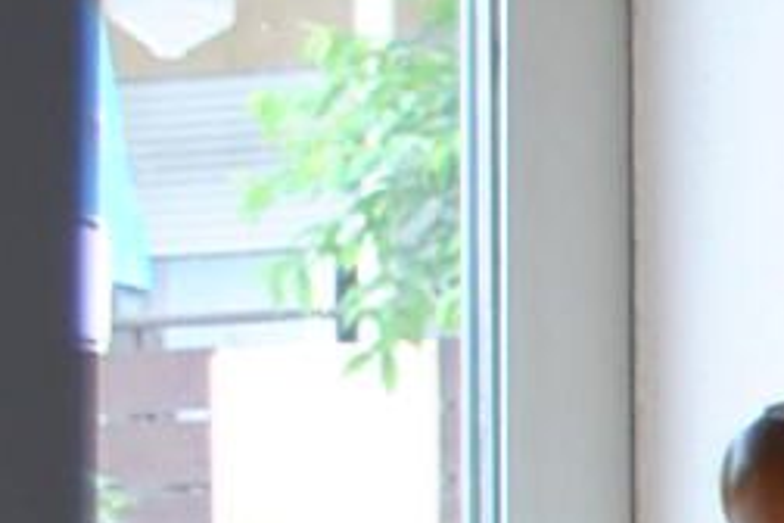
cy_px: 1460
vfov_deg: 4.8
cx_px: 2900
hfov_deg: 6.3
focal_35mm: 277
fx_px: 6032
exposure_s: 1/80
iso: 200
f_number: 4.5
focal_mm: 24
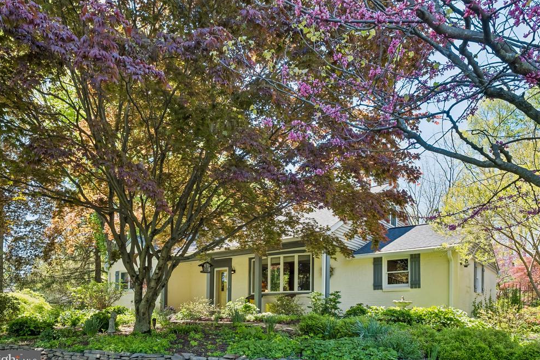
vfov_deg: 55.1
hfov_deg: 76.1
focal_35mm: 23
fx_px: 345
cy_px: 182
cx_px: 262
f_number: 8
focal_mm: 14.5
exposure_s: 1/55
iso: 250
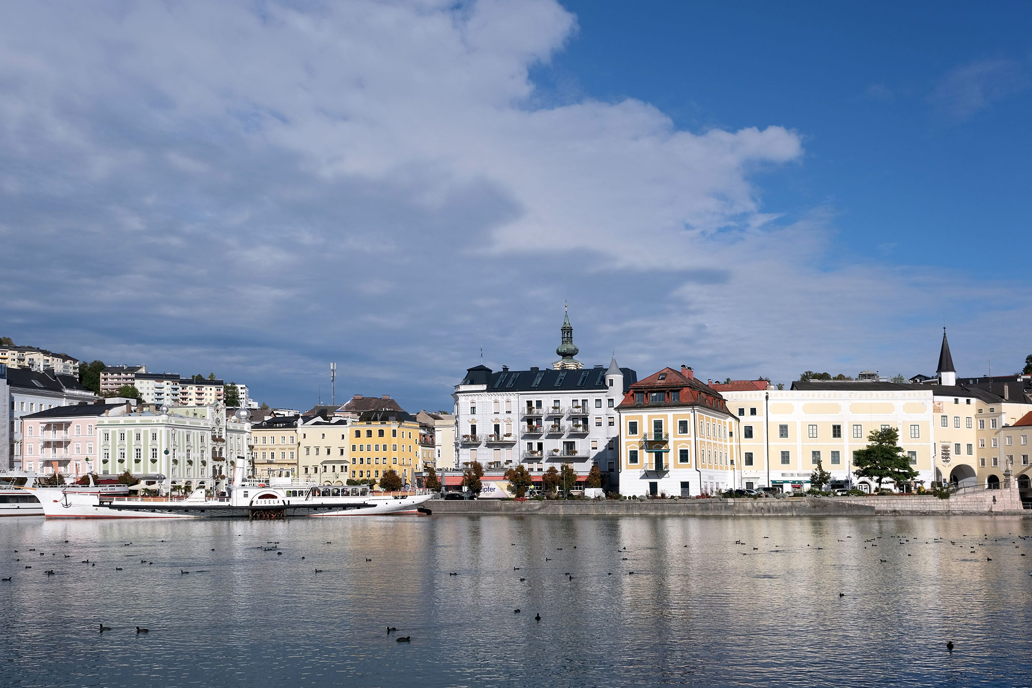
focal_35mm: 32
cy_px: 344
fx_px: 917
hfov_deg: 58.7
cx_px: 516
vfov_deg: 41.1
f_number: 7.1
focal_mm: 21.2
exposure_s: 1/850
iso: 160
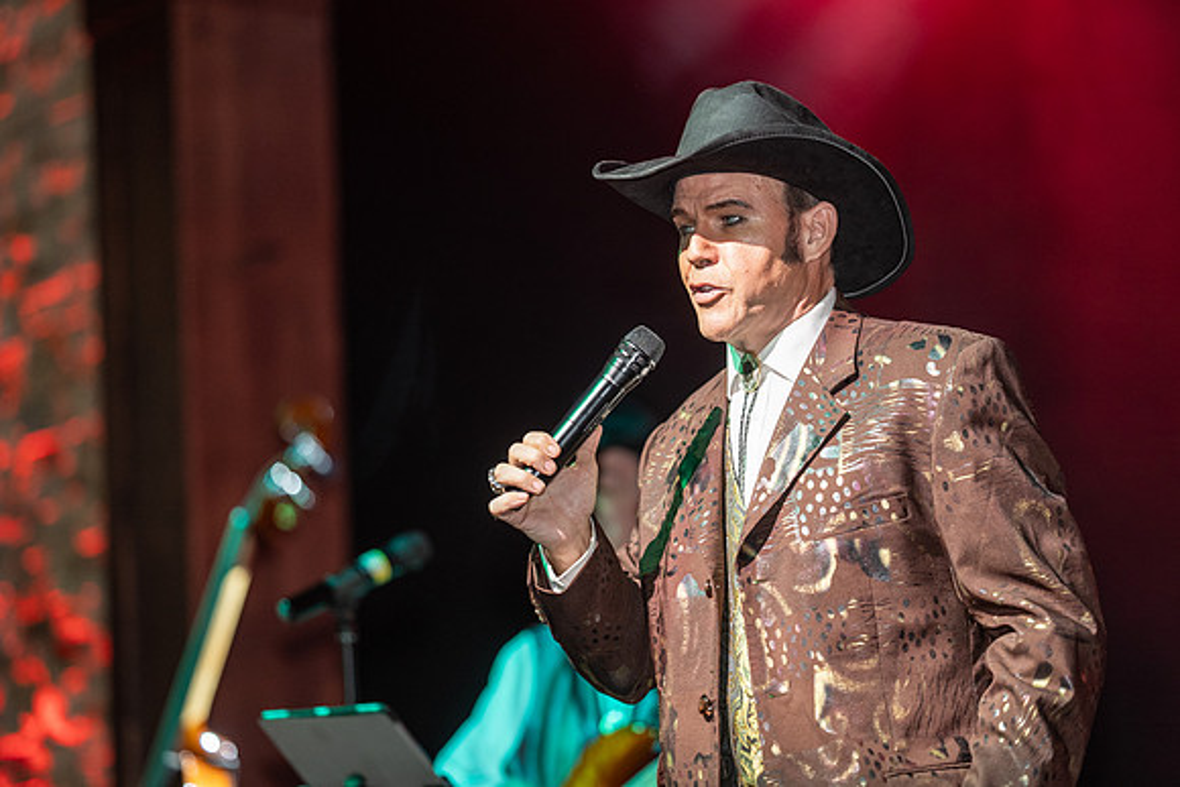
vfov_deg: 10.2
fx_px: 4426
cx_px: 590
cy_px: 394
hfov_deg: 15.2
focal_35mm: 135
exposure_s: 1/250
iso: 500
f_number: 1.8
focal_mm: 135
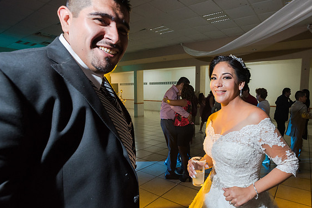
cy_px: 112
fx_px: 182
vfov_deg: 59.4
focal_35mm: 21
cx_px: 184
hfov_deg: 80.4
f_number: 4
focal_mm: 17
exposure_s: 1/100
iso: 1600
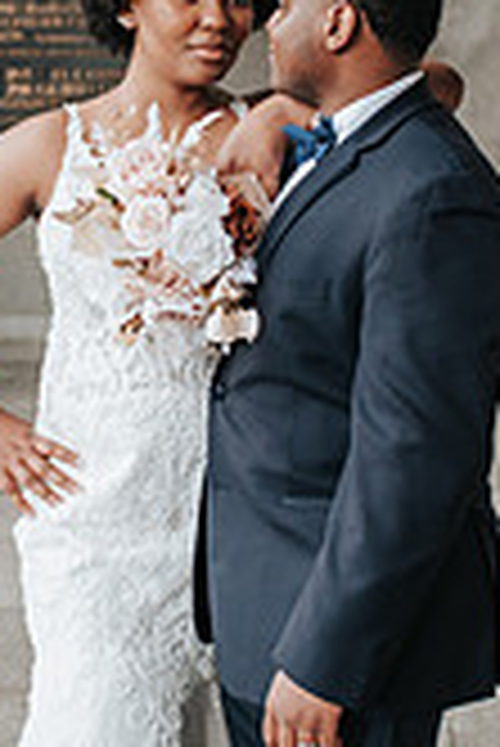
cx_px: 212
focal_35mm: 95
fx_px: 1975
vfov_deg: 21.4
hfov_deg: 14.4
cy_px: 248
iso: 450
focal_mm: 35
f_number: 2.8
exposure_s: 1/125
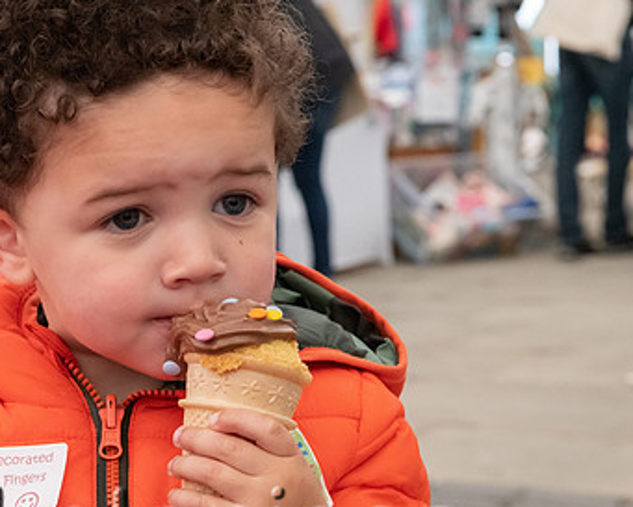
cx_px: 141
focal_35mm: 99
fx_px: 1855
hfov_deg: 19.2
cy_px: 307
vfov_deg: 15.5
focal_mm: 62
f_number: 8
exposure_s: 1/320
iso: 5000
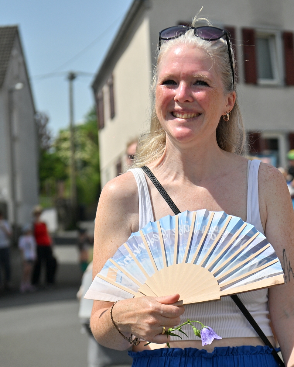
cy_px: 183
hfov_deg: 15.5
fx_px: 1077
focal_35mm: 99
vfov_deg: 19.4
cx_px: 230
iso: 320
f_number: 5.6
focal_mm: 70
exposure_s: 1/5000
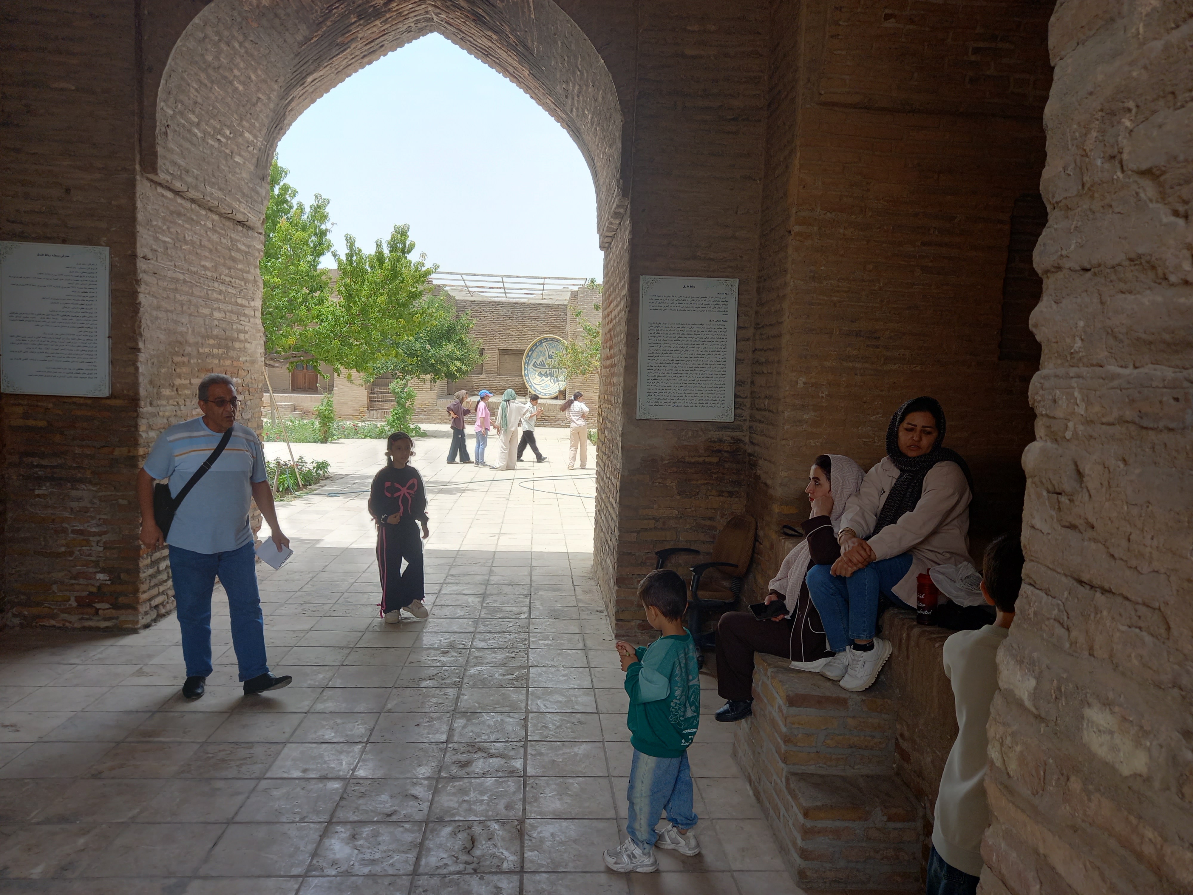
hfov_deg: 69.4
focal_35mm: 25
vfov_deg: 54.9
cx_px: 596
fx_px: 862
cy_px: 448
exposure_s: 1/192
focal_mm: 4.6
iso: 25
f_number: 2
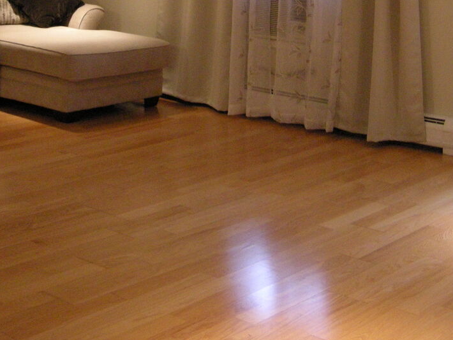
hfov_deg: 26.7
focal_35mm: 73
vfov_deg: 19.6
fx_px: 956
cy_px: 4
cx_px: 219
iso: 400
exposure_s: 1/40.2
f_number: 2.7
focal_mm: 7.5
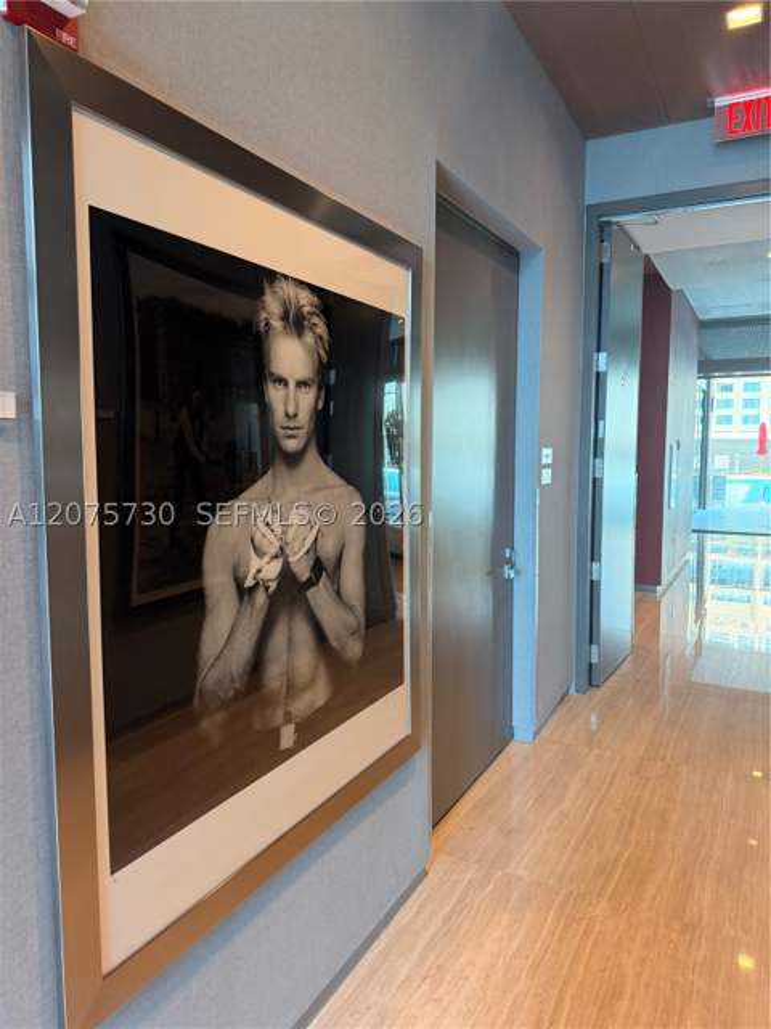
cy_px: 514
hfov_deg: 56.8
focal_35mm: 24
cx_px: 386
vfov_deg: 71.6
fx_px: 713
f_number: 1.78
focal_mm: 6.76
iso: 250
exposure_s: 1/120
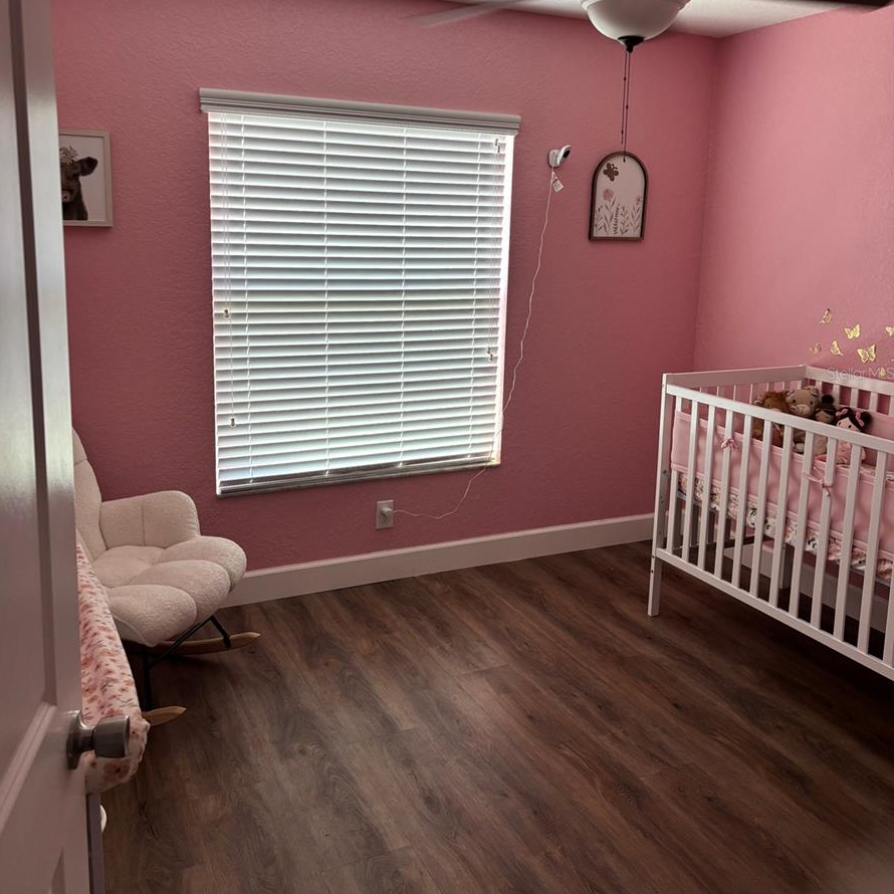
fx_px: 906
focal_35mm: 31
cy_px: 373
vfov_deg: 52.3
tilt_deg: -10.7
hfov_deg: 52.5
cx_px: 446
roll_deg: -2.1
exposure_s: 1/60
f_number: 1.6
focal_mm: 5.96
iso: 80
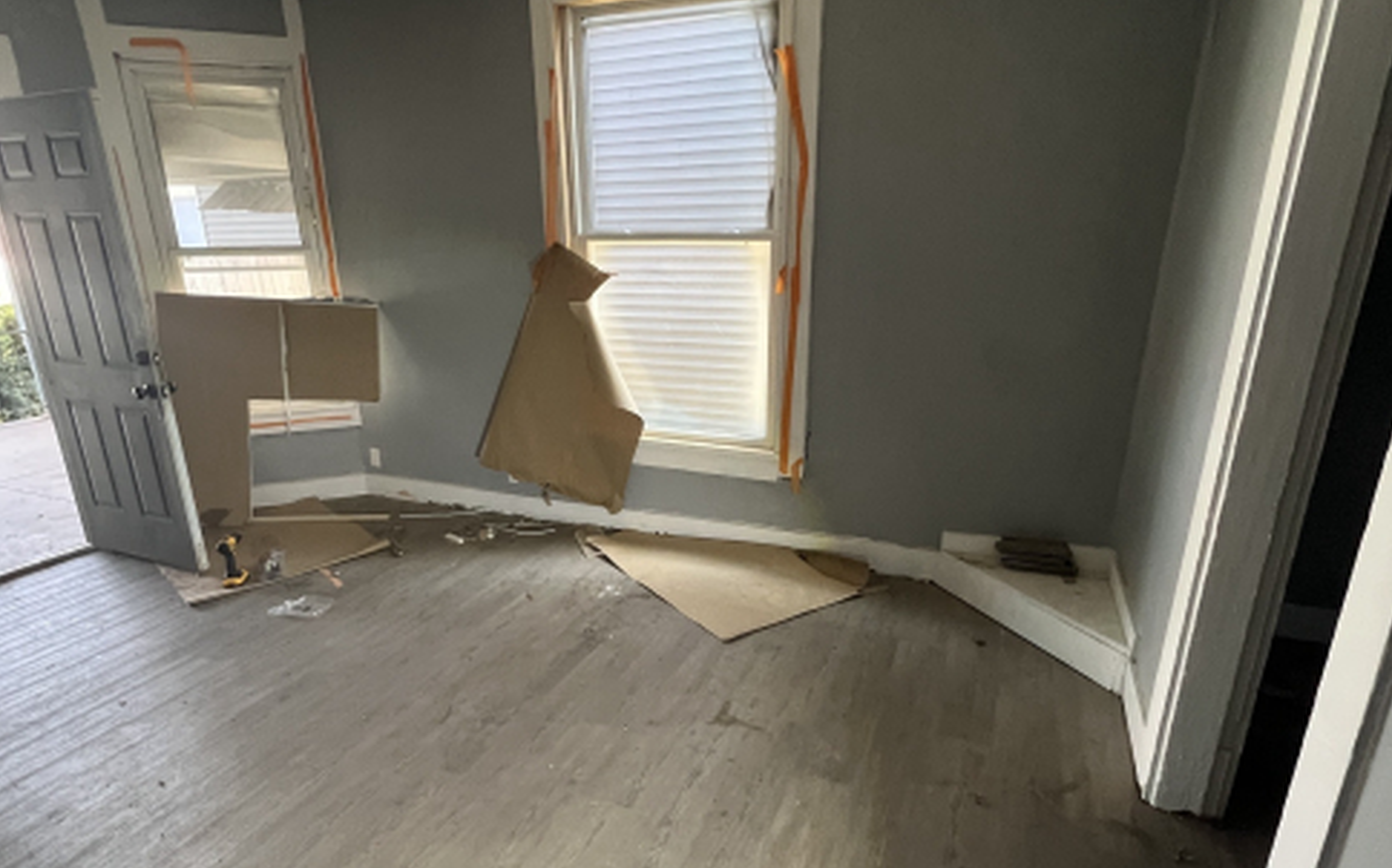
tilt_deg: -16.5
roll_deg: +2.6
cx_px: 693
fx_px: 720
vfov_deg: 62.0
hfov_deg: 88.0
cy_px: 484
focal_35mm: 19
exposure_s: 1/94
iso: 250
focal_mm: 1.57
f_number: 1.8
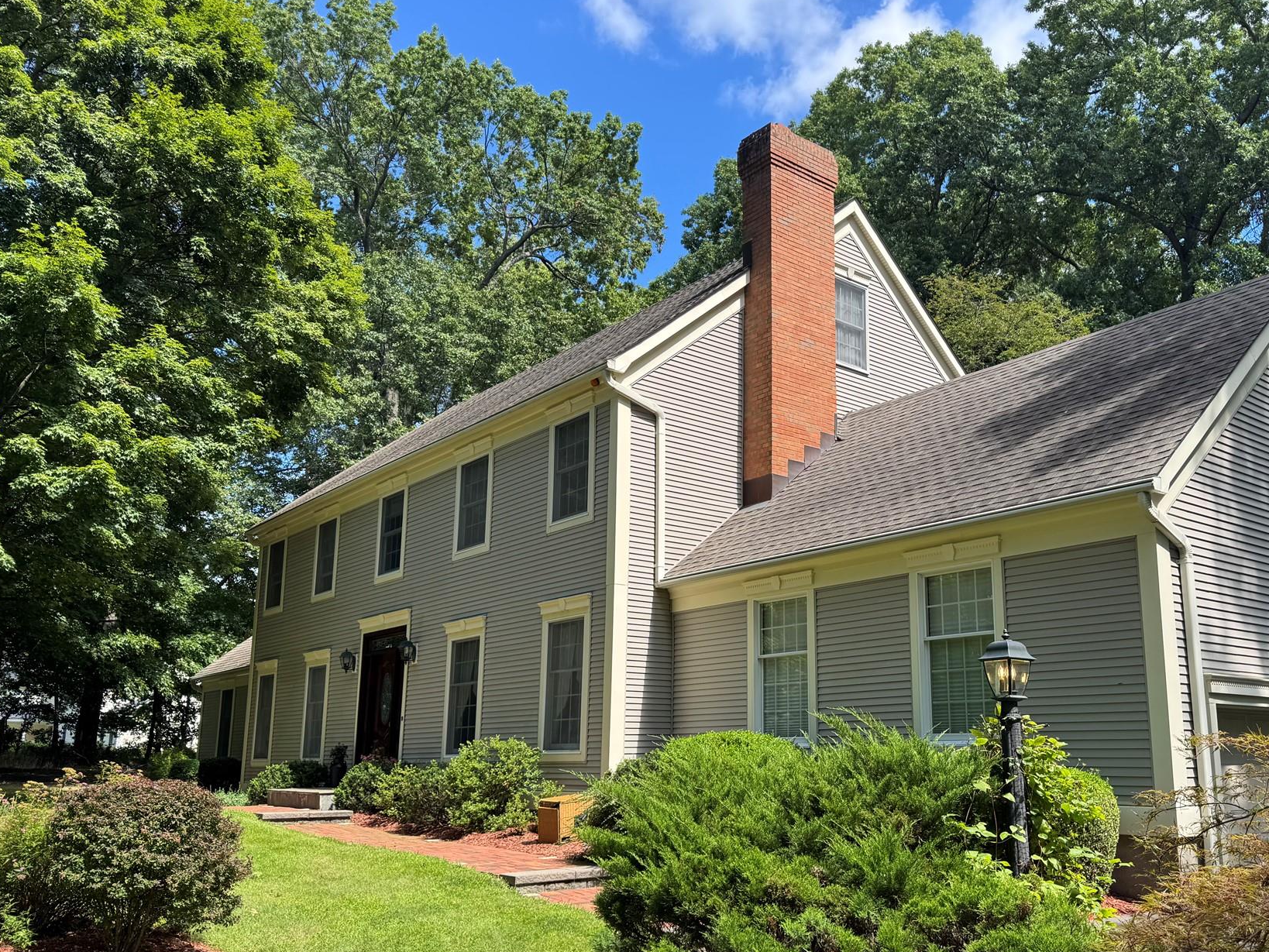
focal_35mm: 30
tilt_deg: +10.7
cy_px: 536
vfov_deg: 46.7
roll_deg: +0.0
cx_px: 773
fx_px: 1100
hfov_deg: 59.4
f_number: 1.78
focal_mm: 6.76
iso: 80
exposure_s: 1/1076
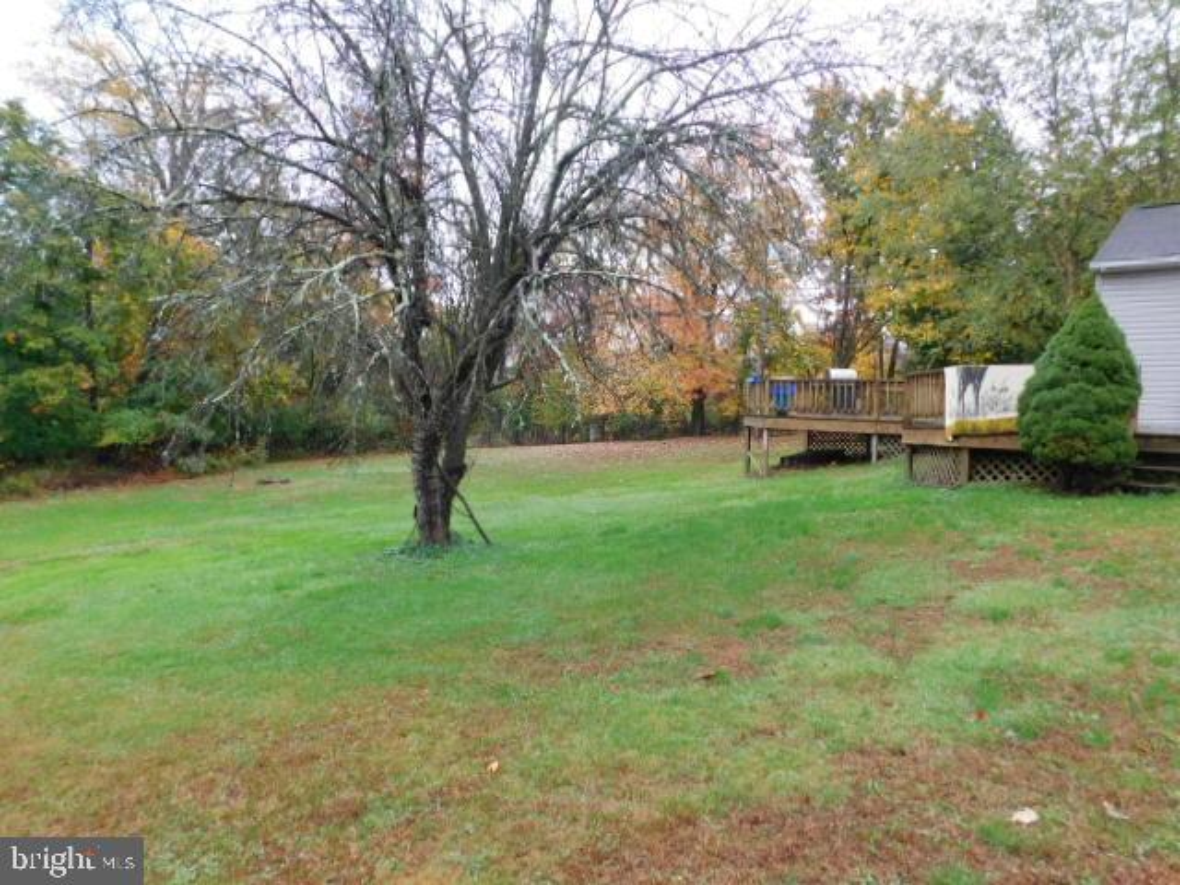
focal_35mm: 24
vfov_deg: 56.8
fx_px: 818
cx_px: 590
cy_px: 442
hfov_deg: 71.6
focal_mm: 4.1
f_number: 3
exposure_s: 1/100
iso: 125
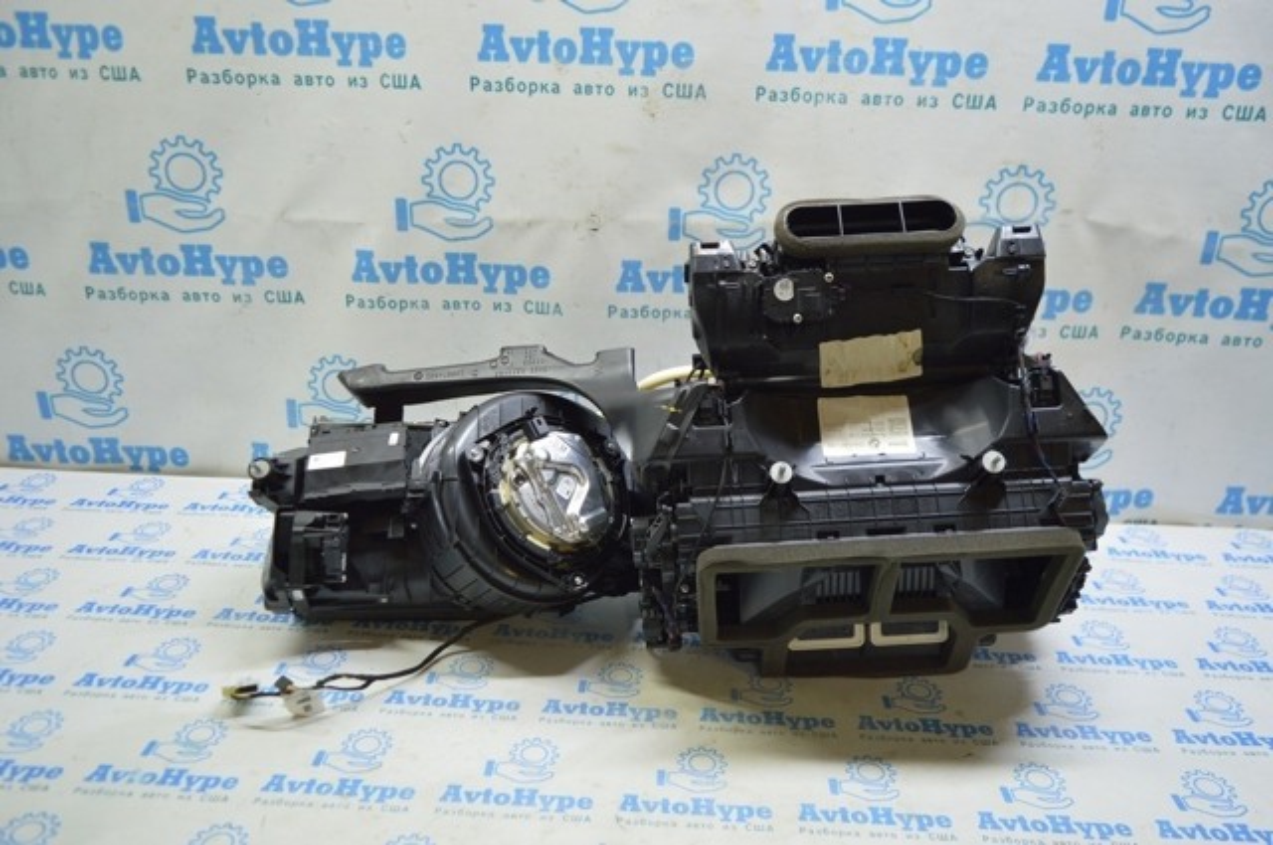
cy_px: 422
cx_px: 636
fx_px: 954
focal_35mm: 27
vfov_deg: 47.8
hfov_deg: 67.4
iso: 400
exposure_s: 1/40
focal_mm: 18
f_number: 3.5
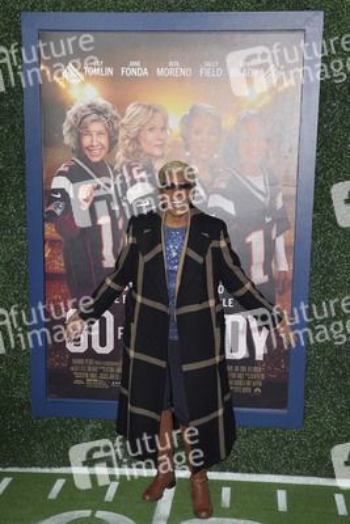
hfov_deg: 28.1
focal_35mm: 48
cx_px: 175
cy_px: 262
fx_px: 699
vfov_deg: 41.1
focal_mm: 48
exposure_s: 1/250
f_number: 6.3
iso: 400
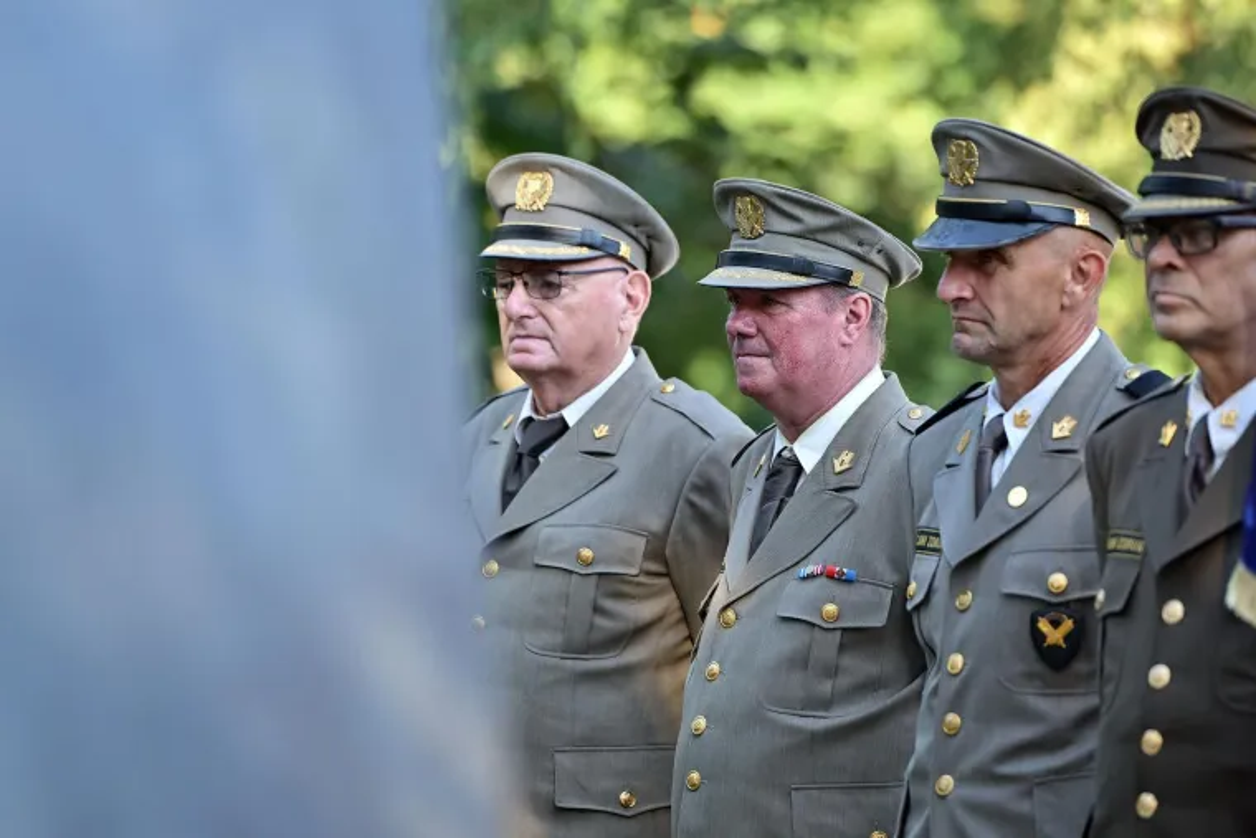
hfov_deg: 10.3
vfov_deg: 6.9
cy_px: 419
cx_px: 628
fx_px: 6979
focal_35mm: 200
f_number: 5
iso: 1100
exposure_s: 1/1250
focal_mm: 200
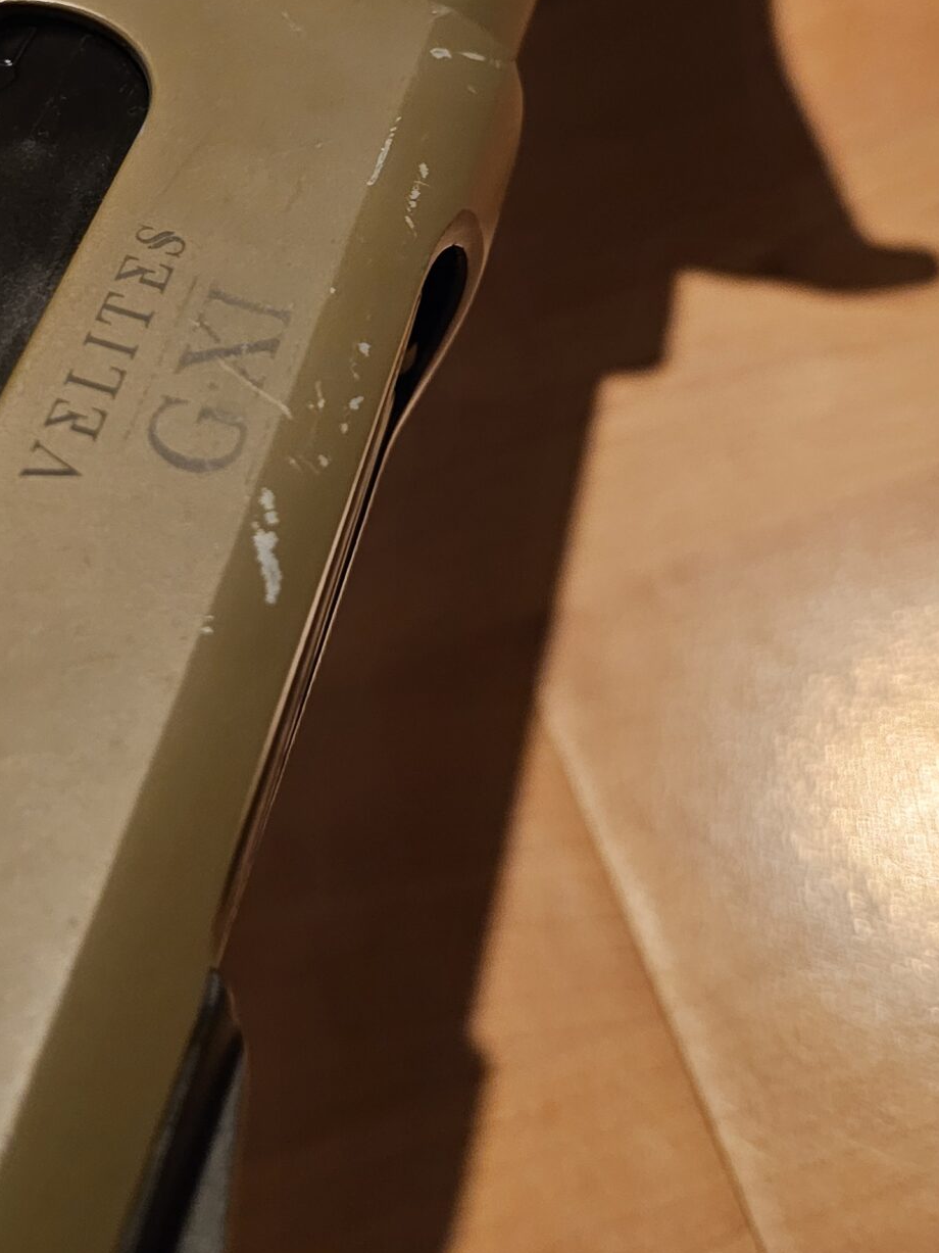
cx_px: 127
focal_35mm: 48
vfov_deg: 37.8
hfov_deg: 29.2
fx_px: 1736
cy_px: 203
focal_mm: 6.3
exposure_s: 1/25
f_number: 1.7
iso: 1000
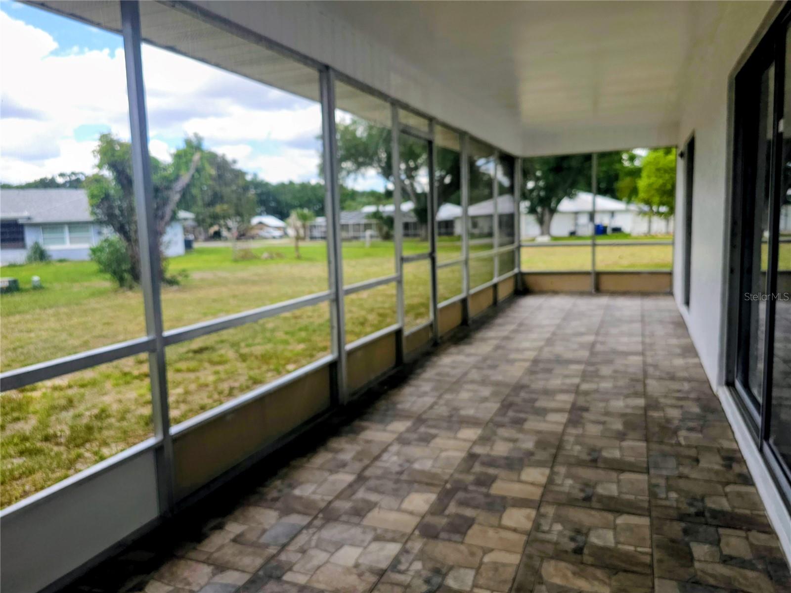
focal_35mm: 23
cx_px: 396
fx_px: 525
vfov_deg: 58.9
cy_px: 296
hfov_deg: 73.9
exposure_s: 1/120
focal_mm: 6.3
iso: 12
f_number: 1.7
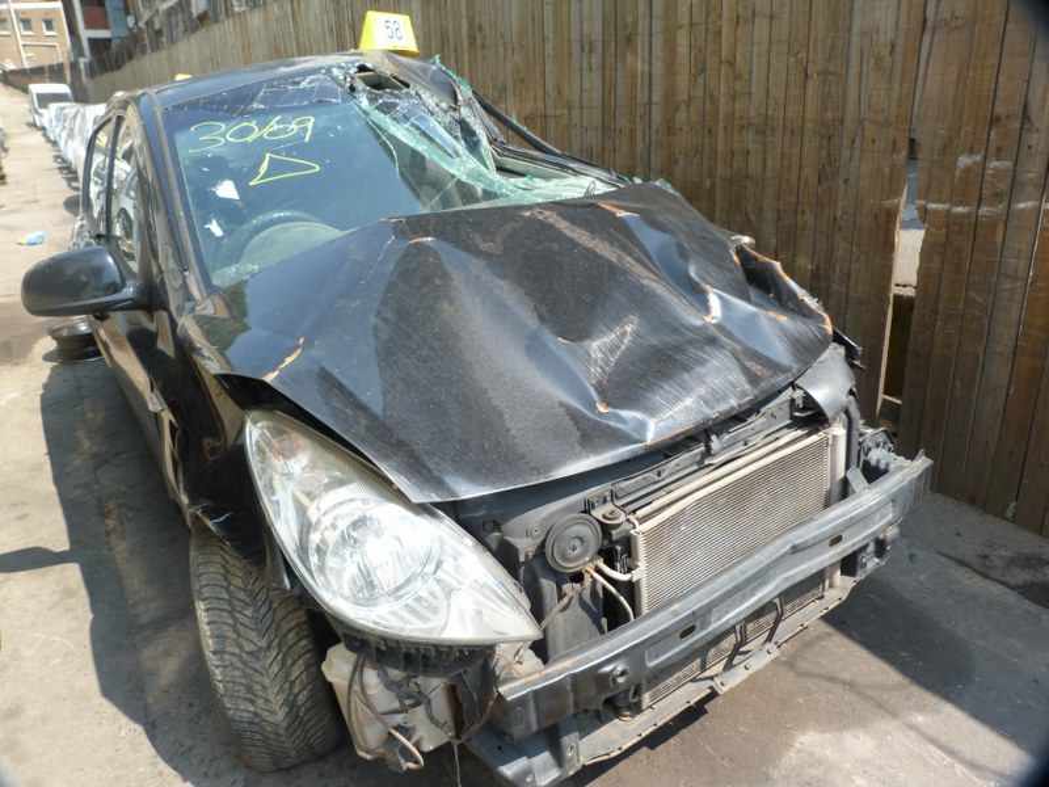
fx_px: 758
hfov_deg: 69.4
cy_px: 394
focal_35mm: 25
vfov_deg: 54.9
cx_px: 524
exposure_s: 1/160
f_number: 4
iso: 80
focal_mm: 4.5
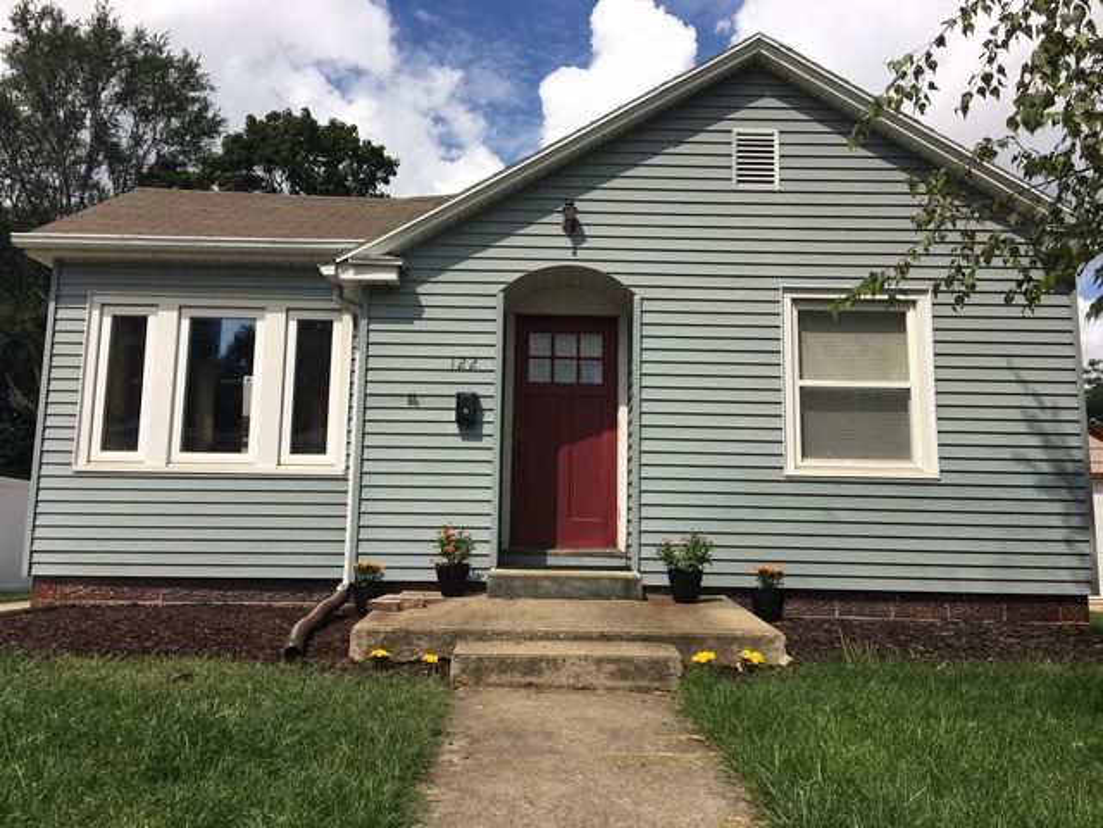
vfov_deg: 48.2
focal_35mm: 29
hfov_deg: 61.7
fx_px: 924
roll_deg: -0.8
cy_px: 414
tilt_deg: +9.0
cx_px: 552
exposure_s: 1/2747
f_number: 2.2
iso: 25
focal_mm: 4.15
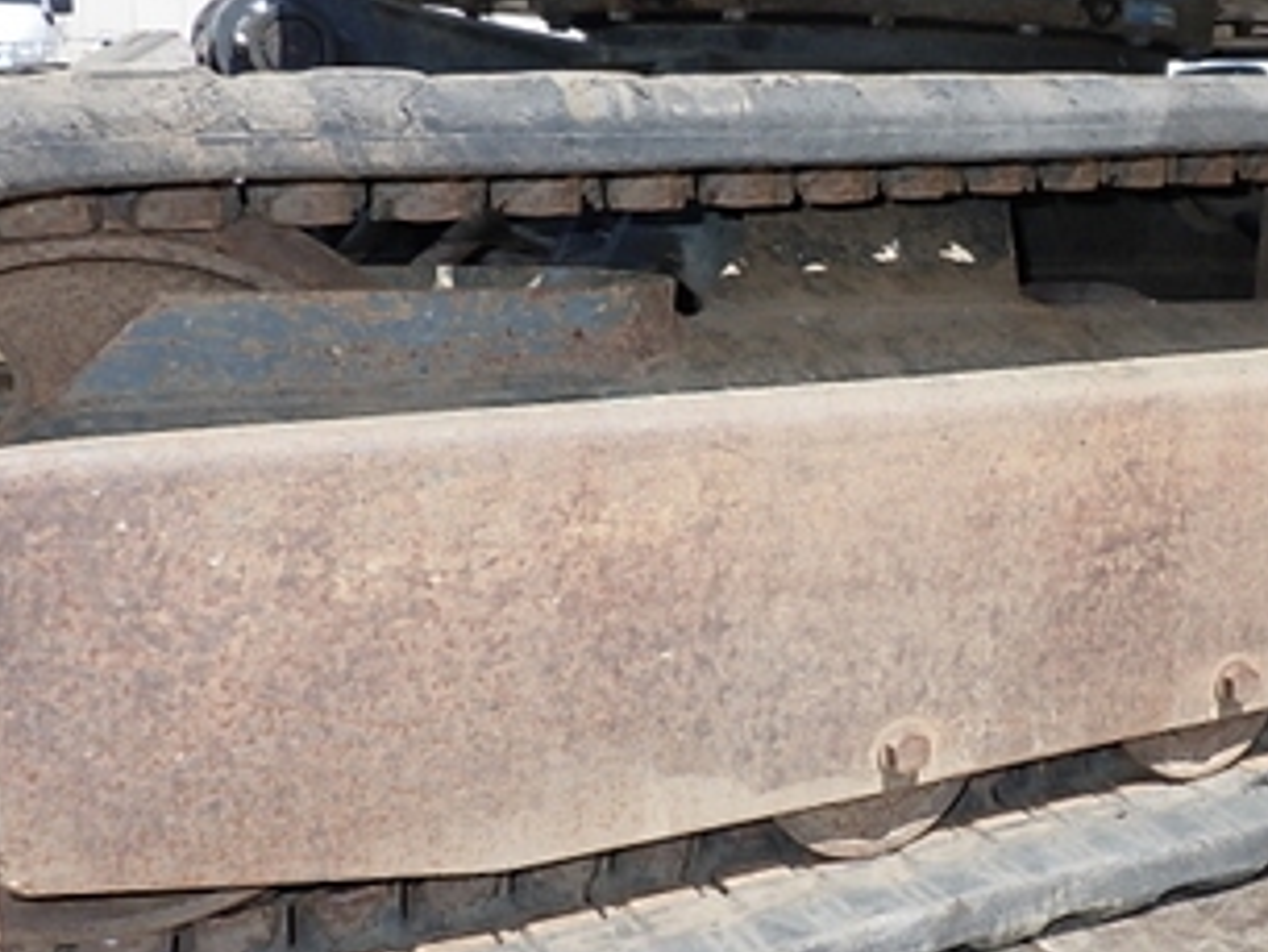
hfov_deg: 41.7
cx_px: 940
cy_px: 495
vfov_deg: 32.9
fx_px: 1612
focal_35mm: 44
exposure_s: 1/800
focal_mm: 5
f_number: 4.2
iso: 250
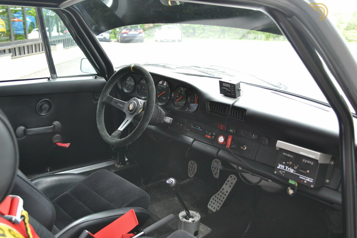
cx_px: 178
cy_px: 119
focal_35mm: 36
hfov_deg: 53.1
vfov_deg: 36.9
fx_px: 357
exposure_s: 1/60
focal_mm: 24
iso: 560
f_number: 4
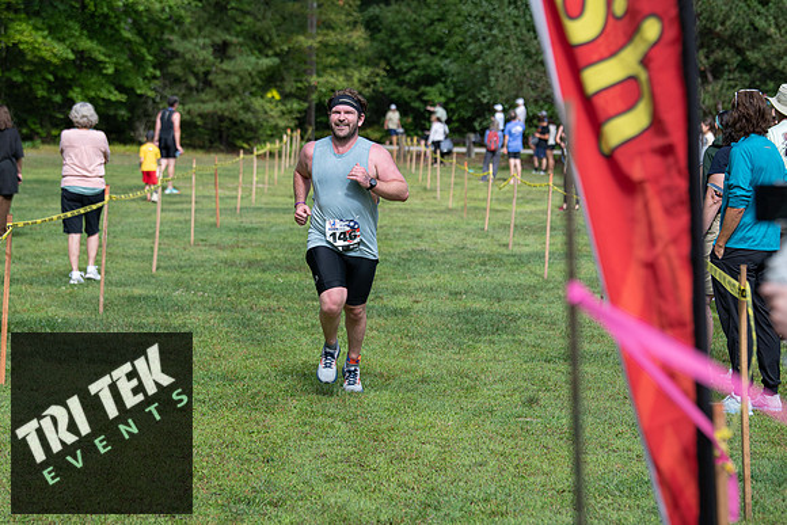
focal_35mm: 102
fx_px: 2230
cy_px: 262
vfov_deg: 13.4
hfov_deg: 20.0
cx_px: 394
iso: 200
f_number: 4.5
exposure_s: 1/1250
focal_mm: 102
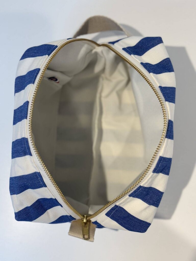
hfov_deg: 30.3
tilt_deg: -80.5
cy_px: 130
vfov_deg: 39.7
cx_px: 98
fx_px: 362
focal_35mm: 48
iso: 50
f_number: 1.78
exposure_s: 1/100
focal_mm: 6.76
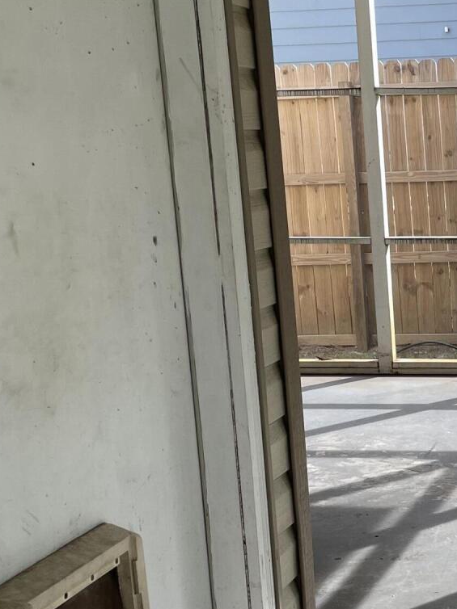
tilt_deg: -9.8
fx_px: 1215
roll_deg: +2.9
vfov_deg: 28.1
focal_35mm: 69
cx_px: 556
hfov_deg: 19.9
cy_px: 350
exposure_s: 1/404
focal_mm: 4.2
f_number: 1.6
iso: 32
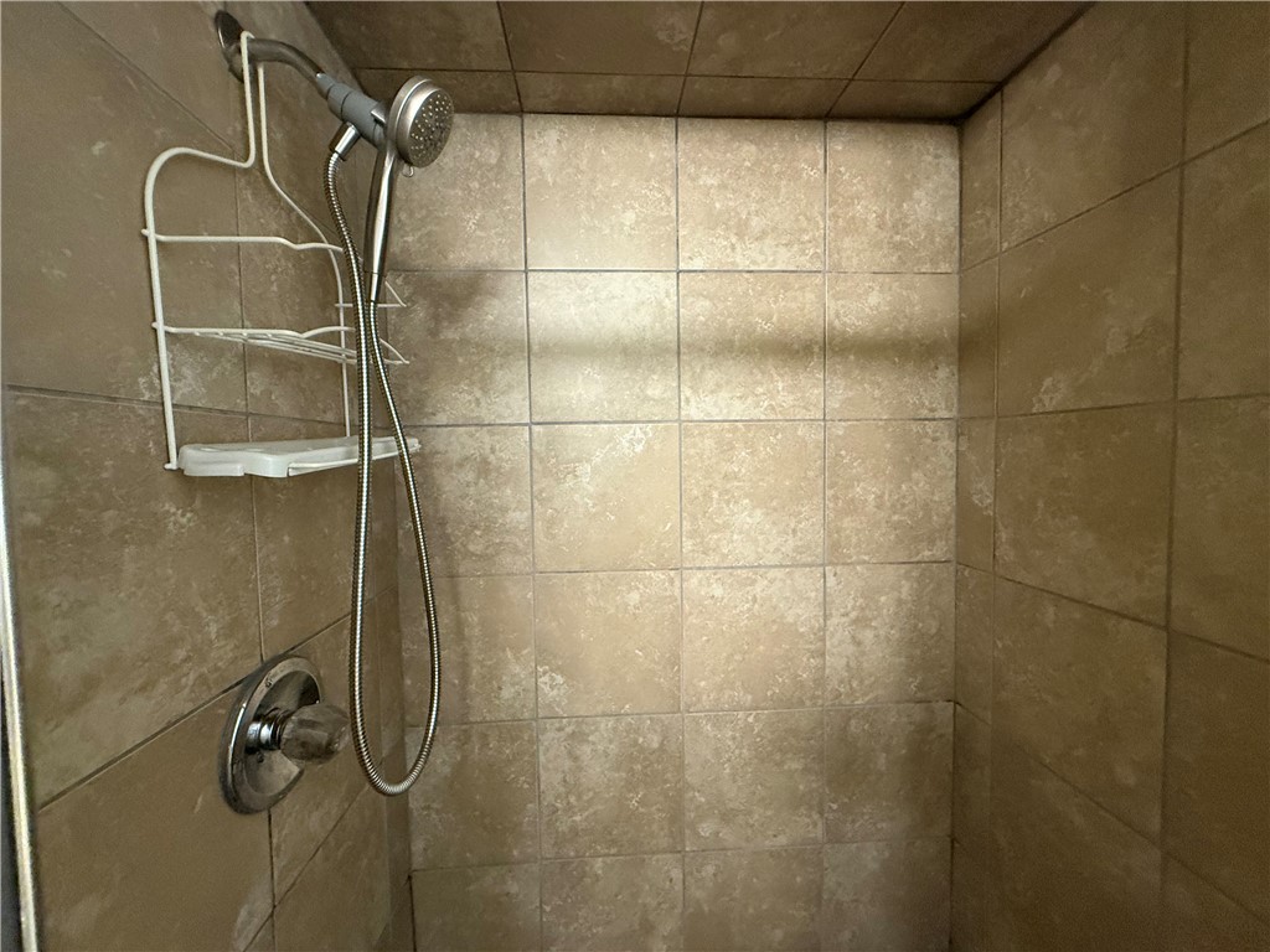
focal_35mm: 14
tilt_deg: -2.3
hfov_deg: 102.1
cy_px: 476
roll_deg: +0.3
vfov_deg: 85.7
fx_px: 514
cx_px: 635
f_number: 2.2
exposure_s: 1/60
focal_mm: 2.22
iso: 500
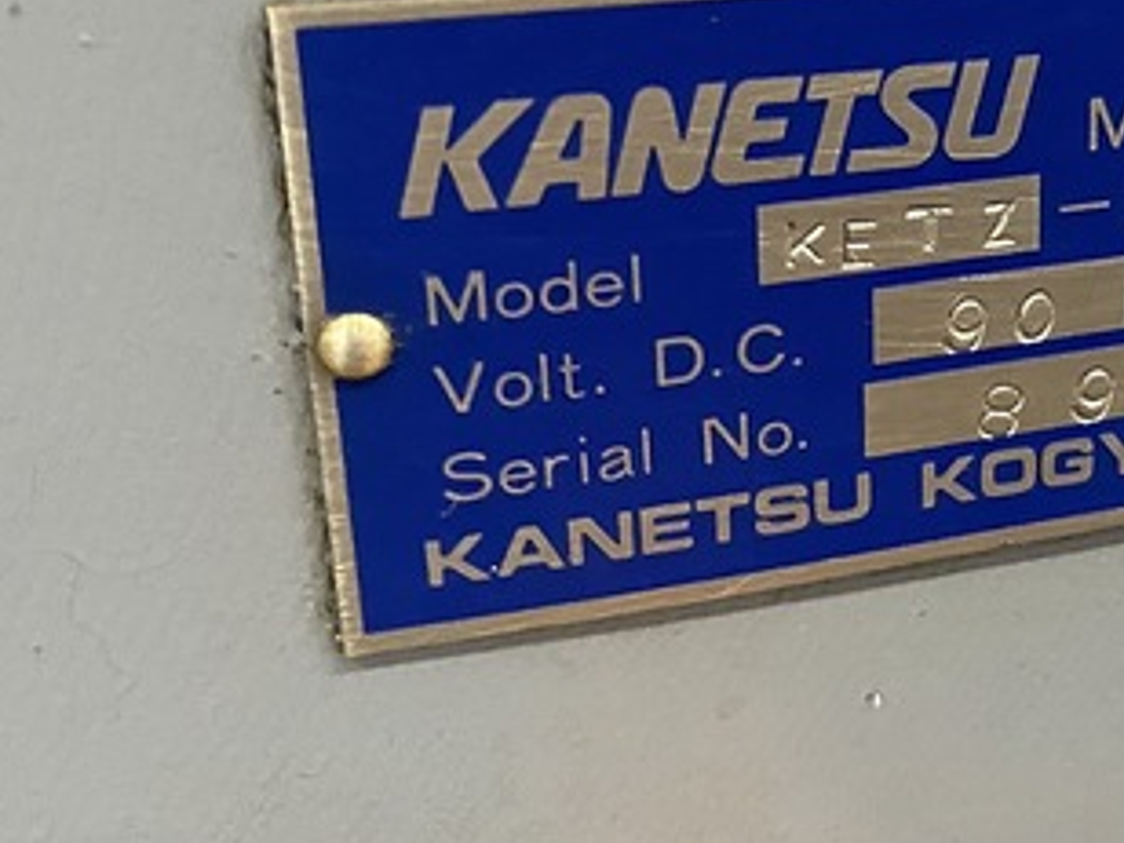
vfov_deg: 26.2
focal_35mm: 54
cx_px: 1084
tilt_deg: -18.6
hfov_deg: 33.0
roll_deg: -2.1
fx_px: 1753
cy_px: 95
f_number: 1.8
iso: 640
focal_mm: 4.25
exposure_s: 1/30
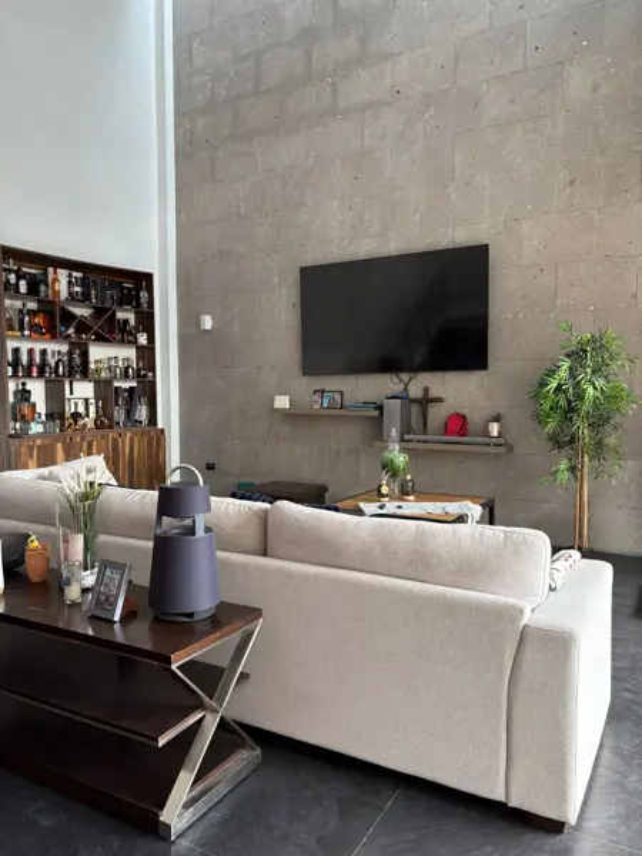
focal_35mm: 26
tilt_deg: -2.9
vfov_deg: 67.3
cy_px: 428
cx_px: 321
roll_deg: +0.0
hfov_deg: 53.1
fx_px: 643
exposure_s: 1/67
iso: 125
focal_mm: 5.96
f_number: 1.6
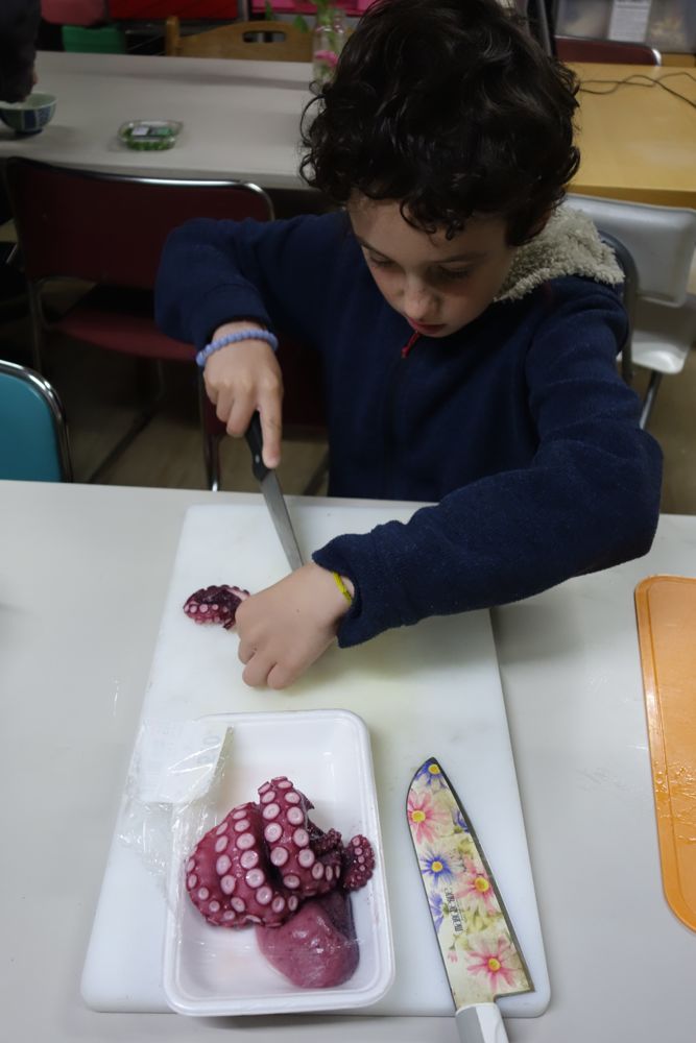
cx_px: 348
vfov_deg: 55.8
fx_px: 986
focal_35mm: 34
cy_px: 522
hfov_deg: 38.9
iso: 800
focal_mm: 12.78
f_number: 2.8
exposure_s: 1/60
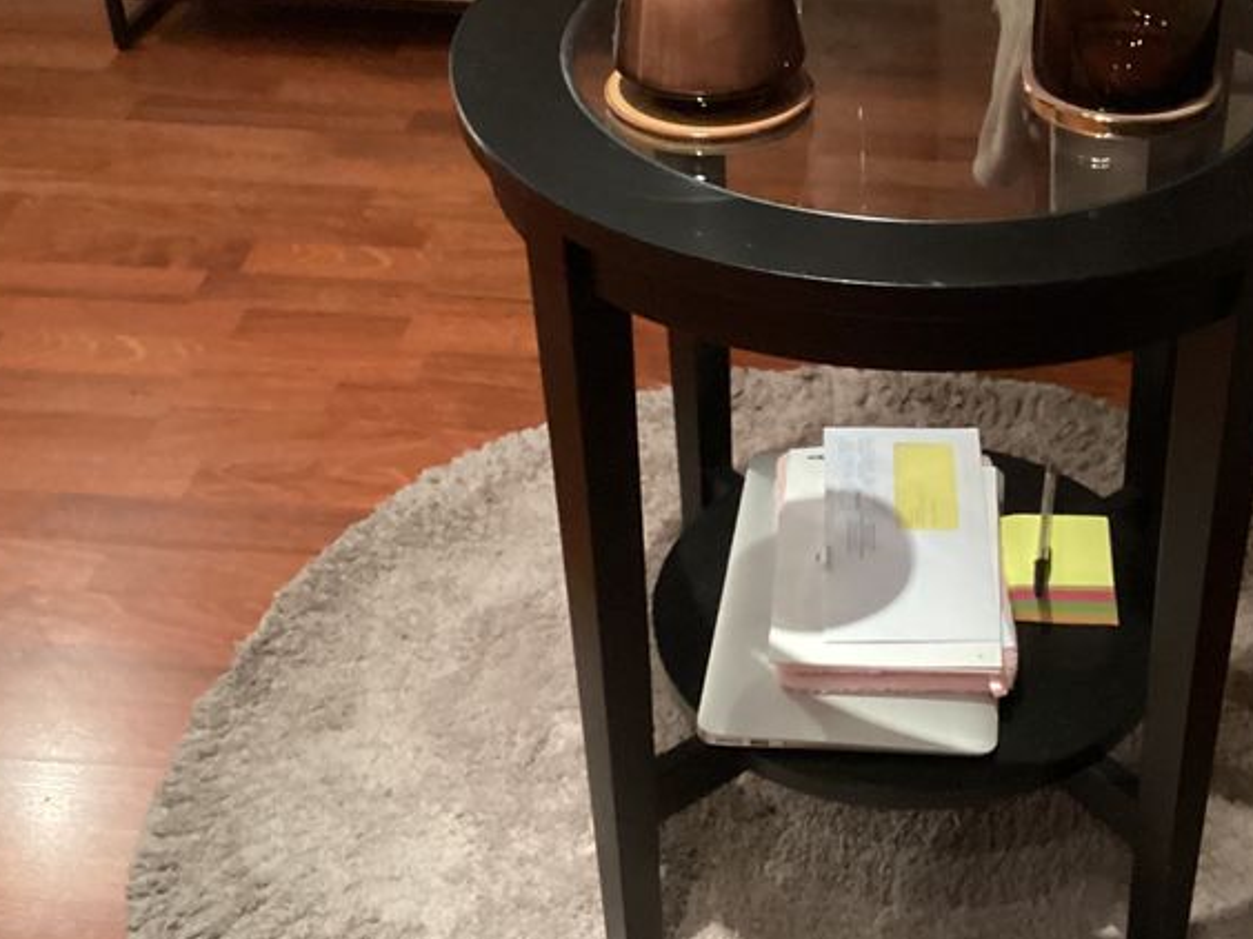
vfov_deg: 26.5
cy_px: 366
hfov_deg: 34.1
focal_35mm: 55
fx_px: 1991
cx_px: 973
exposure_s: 1/20
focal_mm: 3.3
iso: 800
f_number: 2.4
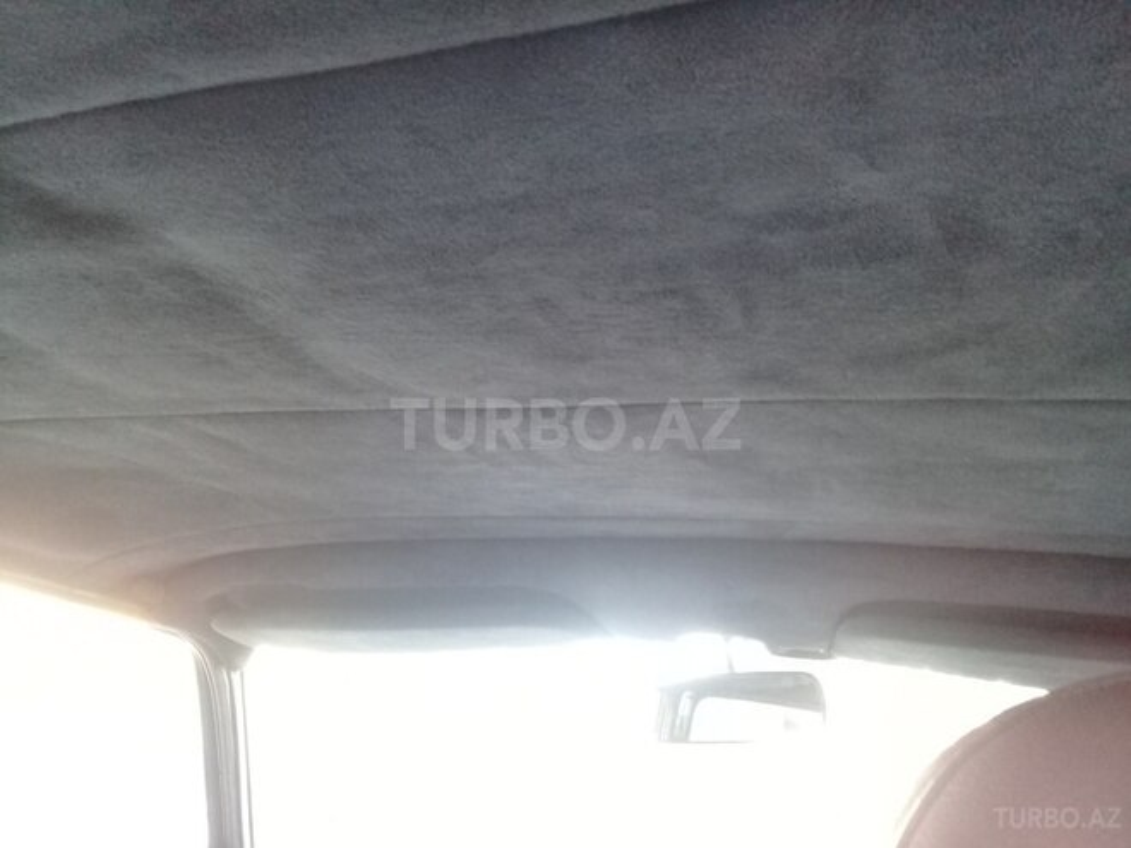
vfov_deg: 45.4
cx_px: 566
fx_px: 1013
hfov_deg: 58.4
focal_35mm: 31
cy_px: 424
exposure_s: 1/15
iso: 320
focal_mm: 3.3
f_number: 2.2
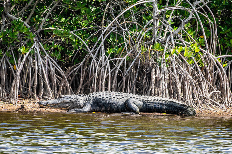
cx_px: 115
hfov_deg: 2.9
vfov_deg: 1.9
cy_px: 116
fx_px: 4553
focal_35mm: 707
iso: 320
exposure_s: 1/160
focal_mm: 400
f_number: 16
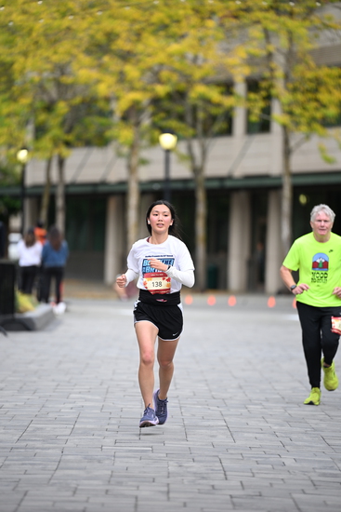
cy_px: 256
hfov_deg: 6.9
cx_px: 170
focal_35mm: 200
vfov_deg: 10.3
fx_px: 2840
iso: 640
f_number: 2.8
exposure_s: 1/1600
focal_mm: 200
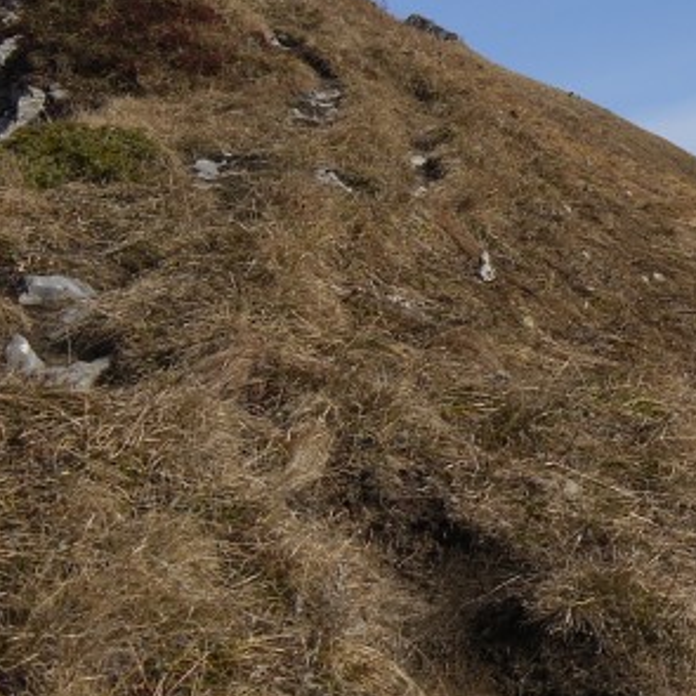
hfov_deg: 17.8
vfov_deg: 20.0
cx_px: 1083
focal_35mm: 86
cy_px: 137
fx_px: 1956
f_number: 8
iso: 100
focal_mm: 14
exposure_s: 1/400
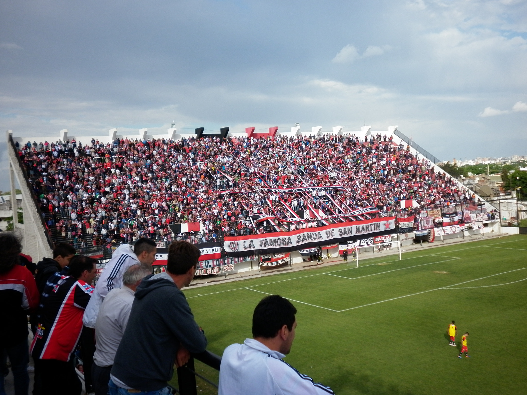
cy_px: 198
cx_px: 264
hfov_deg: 47.9
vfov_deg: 36.8
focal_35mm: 39
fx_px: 594
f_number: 3.3
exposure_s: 1/1000
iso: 80
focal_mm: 7.1
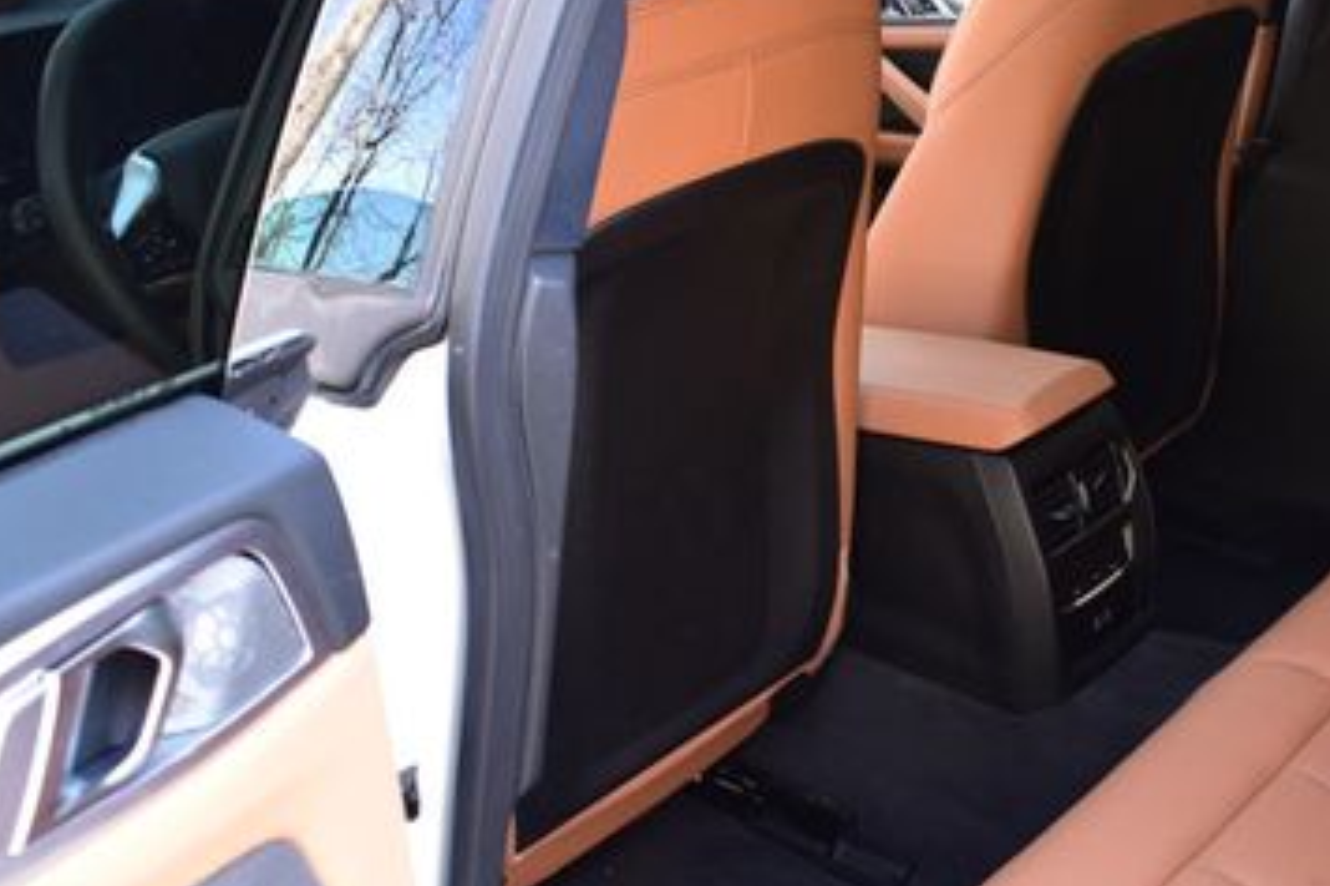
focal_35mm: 54
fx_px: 1994
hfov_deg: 36.4
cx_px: 923
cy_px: 576
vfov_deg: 24.9
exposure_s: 1/20
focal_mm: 20
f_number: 6.3
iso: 400
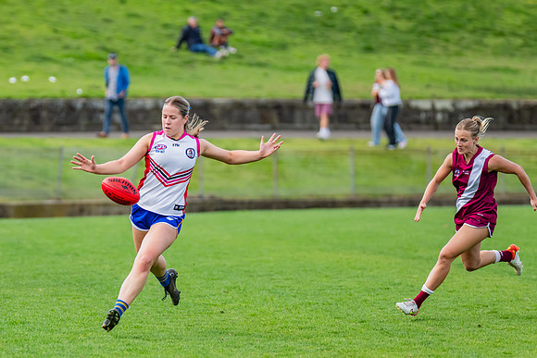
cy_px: 209
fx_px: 5660
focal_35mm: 379
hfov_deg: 5.4
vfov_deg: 3.6
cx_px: 160
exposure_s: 1/1600
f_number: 5
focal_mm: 270
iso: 800
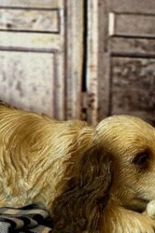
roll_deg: +0.4
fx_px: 518
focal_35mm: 80
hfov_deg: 17.0
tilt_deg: -24.8
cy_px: 116
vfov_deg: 25.4
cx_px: 49
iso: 64
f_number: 1.78
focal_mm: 6.86
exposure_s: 1/253
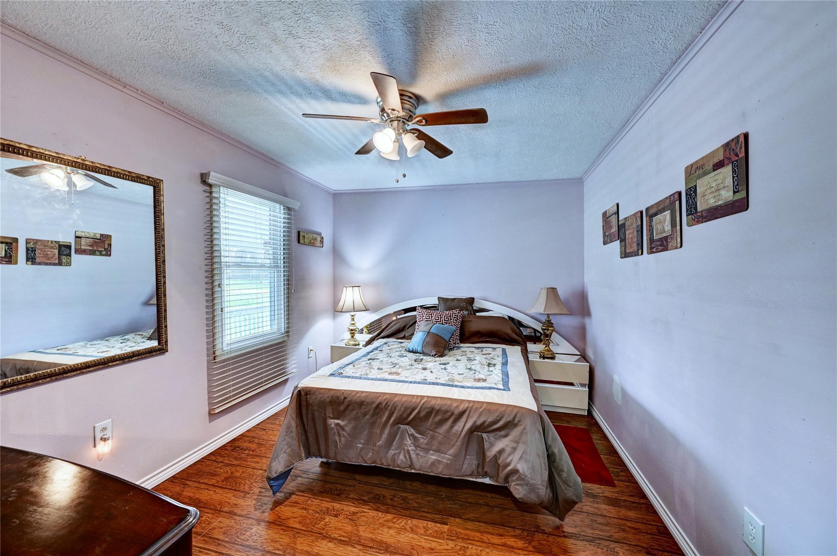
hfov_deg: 104.3
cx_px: 418
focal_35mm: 14
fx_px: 325
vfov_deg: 81.1
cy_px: 278
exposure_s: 1/5
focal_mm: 14
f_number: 8
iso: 400
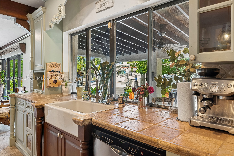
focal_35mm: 24
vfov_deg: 53.1
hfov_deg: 73.7
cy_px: 78
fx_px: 156
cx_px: 117
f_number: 9
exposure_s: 1/13
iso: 100
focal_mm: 24
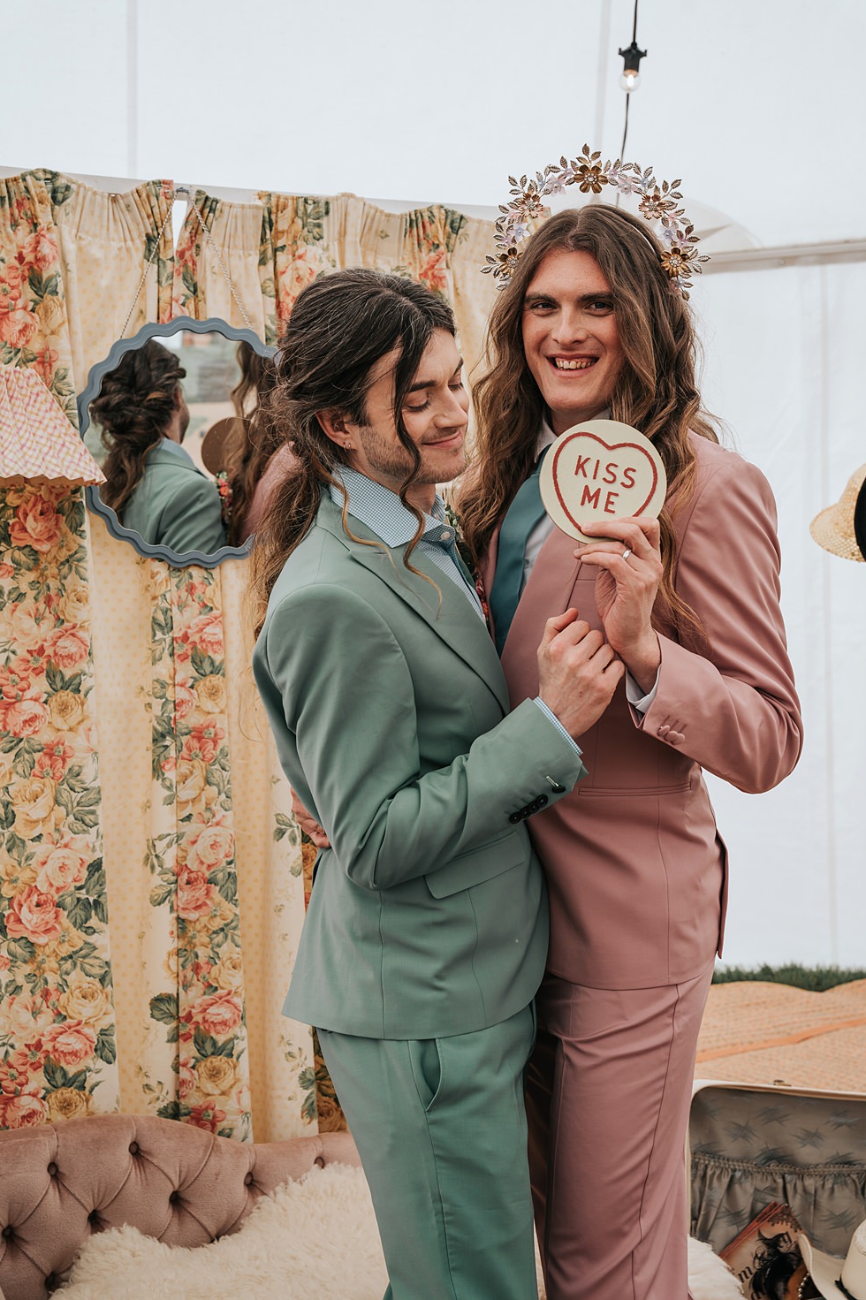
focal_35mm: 51
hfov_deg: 26.3
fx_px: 1852
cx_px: 439
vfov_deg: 38.7
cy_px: 638
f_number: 6.3
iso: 250
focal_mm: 50.3
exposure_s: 1/250
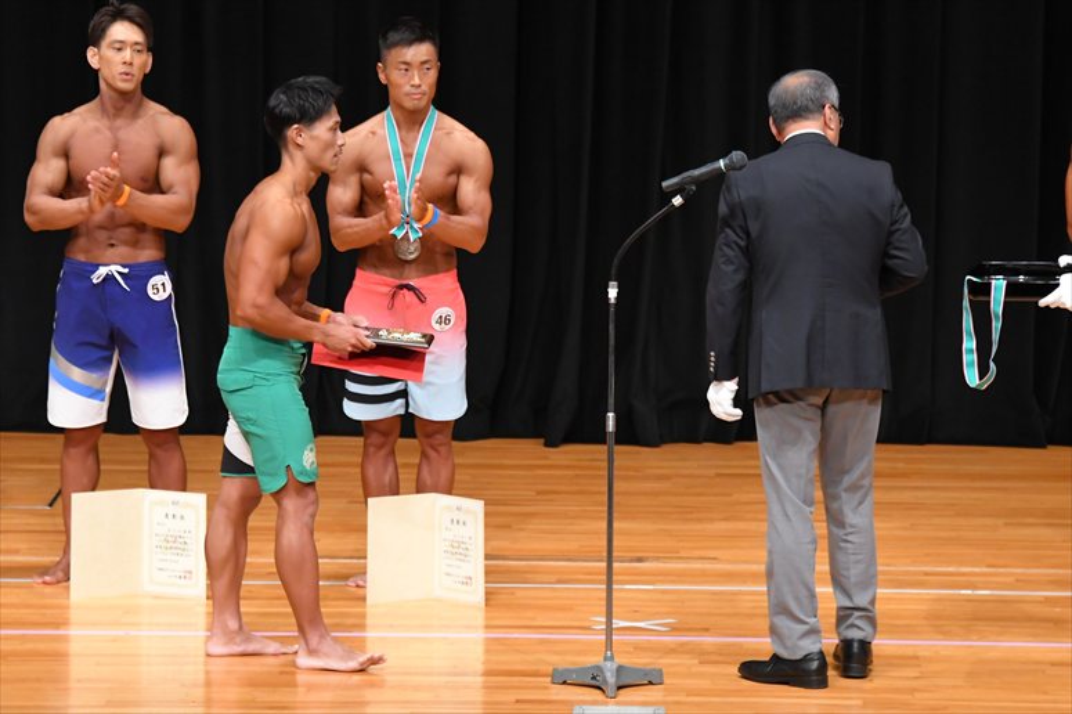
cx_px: 536
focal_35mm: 270
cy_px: 357
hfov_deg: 7.6
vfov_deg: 5.1
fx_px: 8036
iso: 4000
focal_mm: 180
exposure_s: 1/400
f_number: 5.6
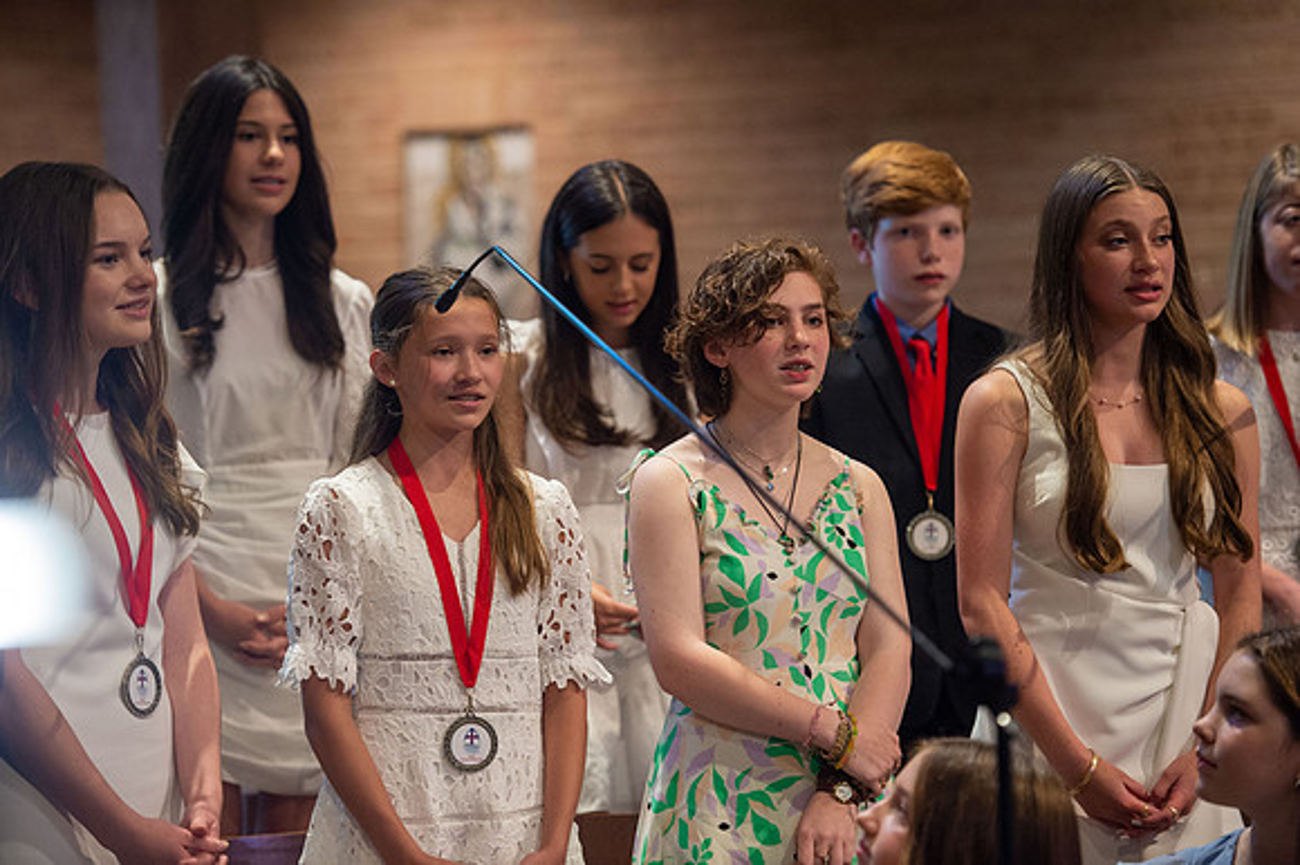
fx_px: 4872
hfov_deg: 15.2
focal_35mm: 135
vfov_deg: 10.1
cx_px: 650
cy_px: 432
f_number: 2.8
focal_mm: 135
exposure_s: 1/200
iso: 3200
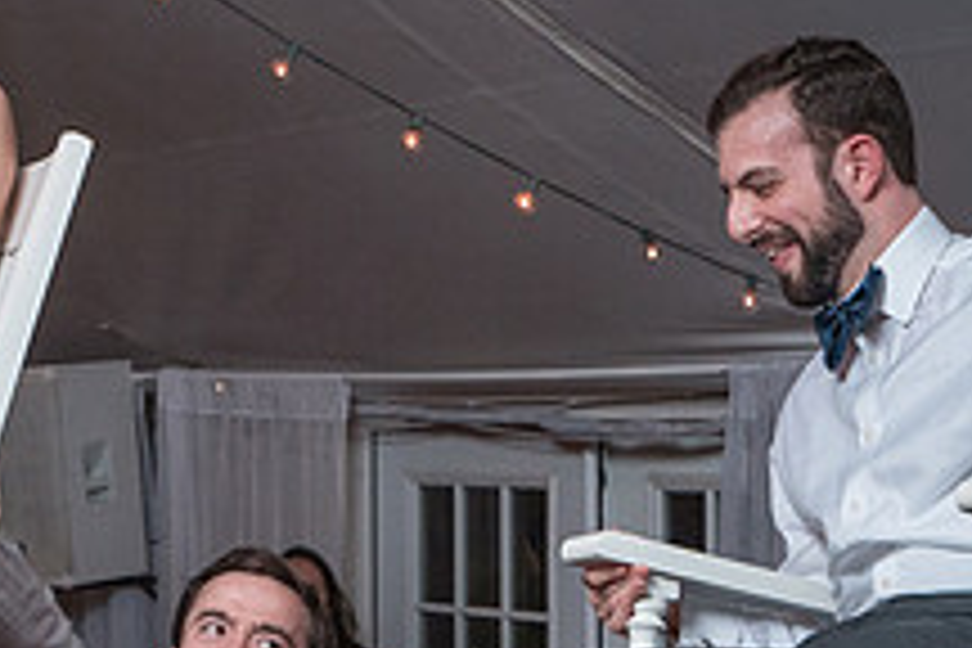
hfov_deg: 19.7
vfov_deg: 13.3
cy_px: 415
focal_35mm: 103
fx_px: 2781
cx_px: 261
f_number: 5.6
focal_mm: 33
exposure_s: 1/200
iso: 2000
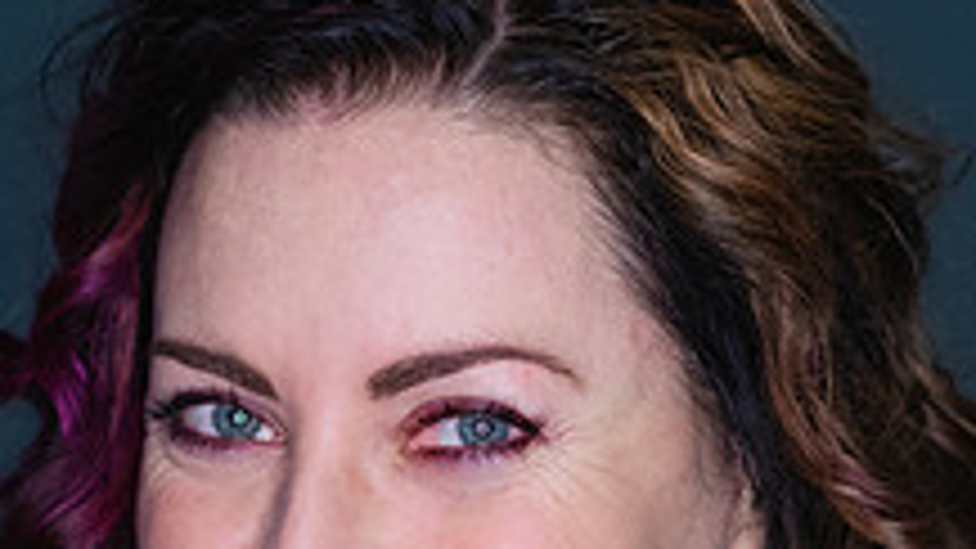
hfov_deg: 11.6
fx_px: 4787
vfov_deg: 6.5
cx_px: 459
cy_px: 765
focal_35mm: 185
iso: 2000
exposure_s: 1/400
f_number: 3.5
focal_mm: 85
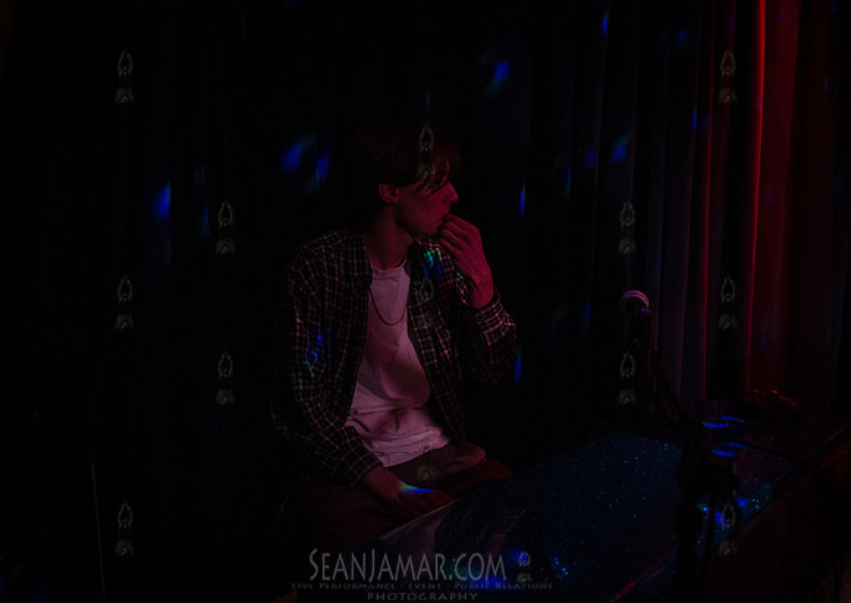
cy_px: 271
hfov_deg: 60.6
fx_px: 722
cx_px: 352
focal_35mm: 30
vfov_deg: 45.3
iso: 10000
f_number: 2.8
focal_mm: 24
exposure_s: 1/250
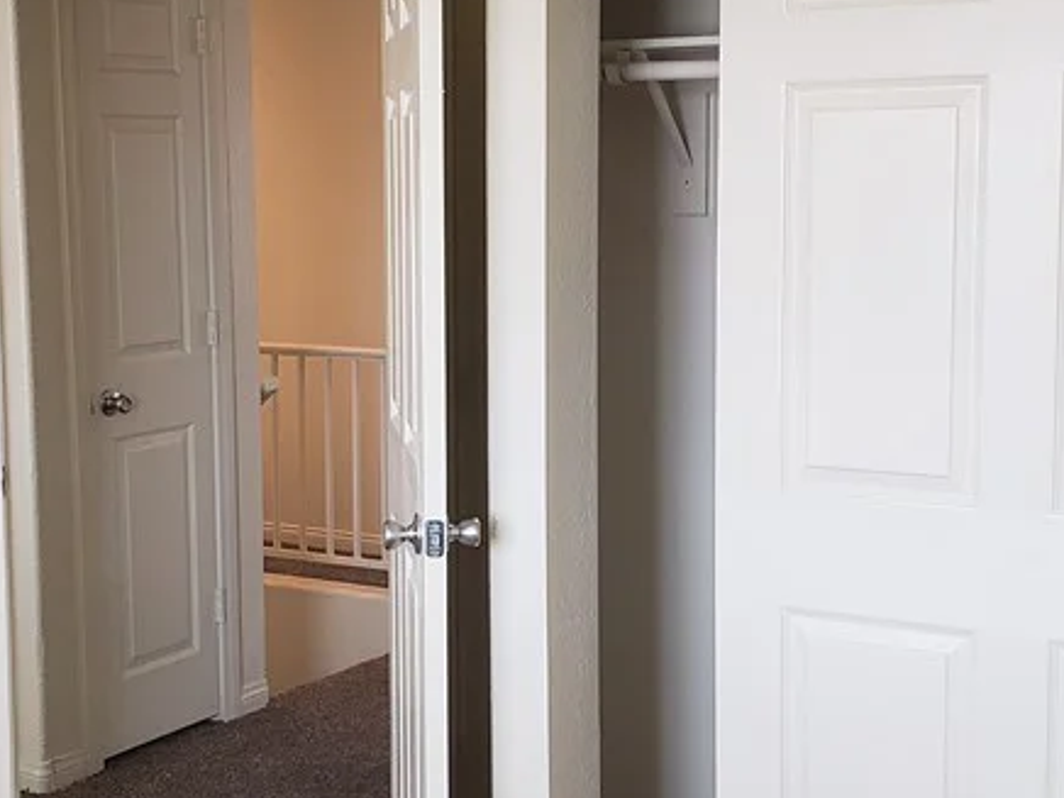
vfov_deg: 24.0
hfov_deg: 31.6
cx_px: 439
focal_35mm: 61
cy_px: 412
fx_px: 1875
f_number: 2.4
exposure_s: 1/60
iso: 160
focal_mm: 4.3
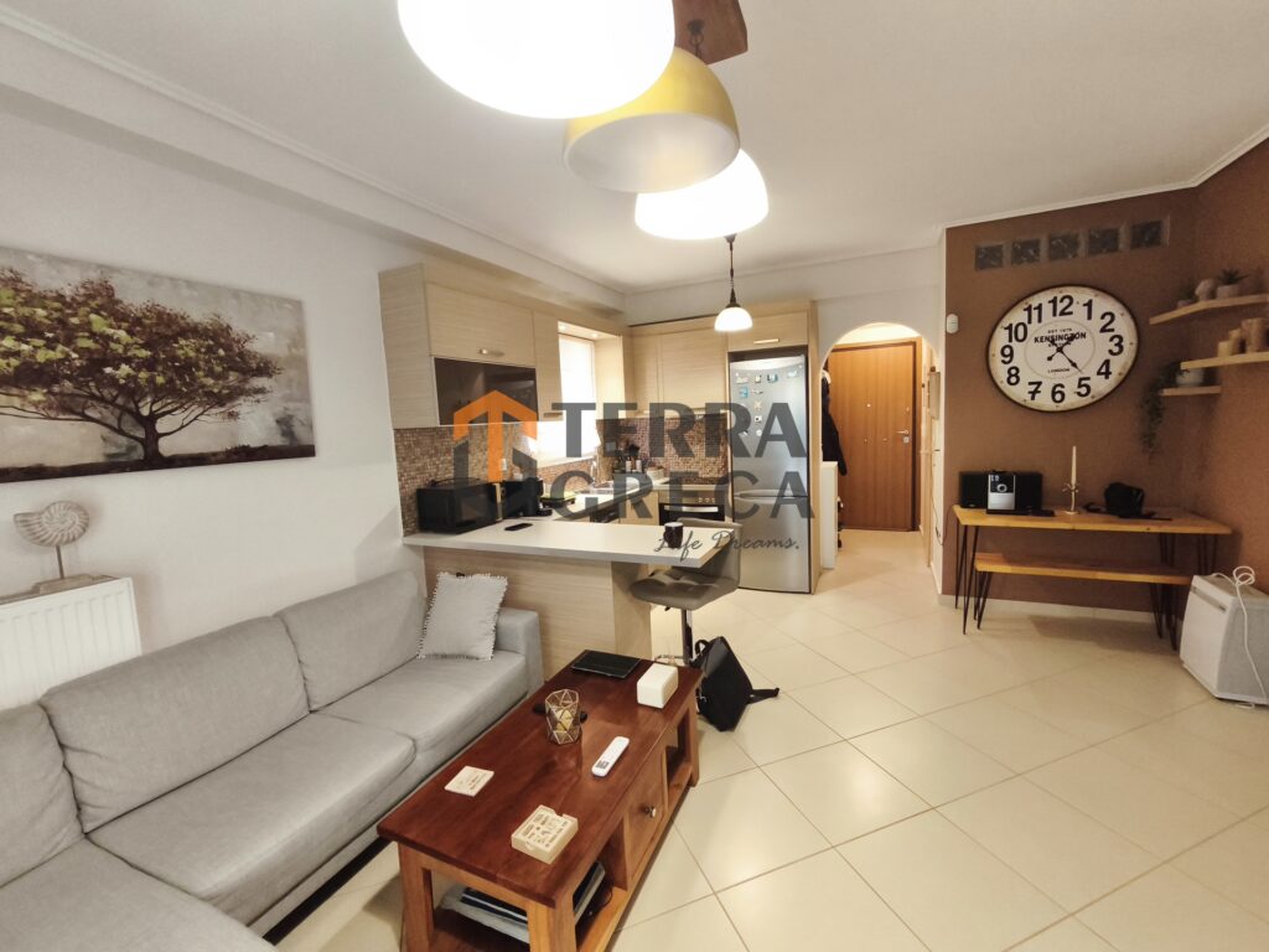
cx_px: 634
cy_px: 476
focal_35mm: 15
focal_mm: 1.91
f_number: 2.2
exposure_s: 1/33.3
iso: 500
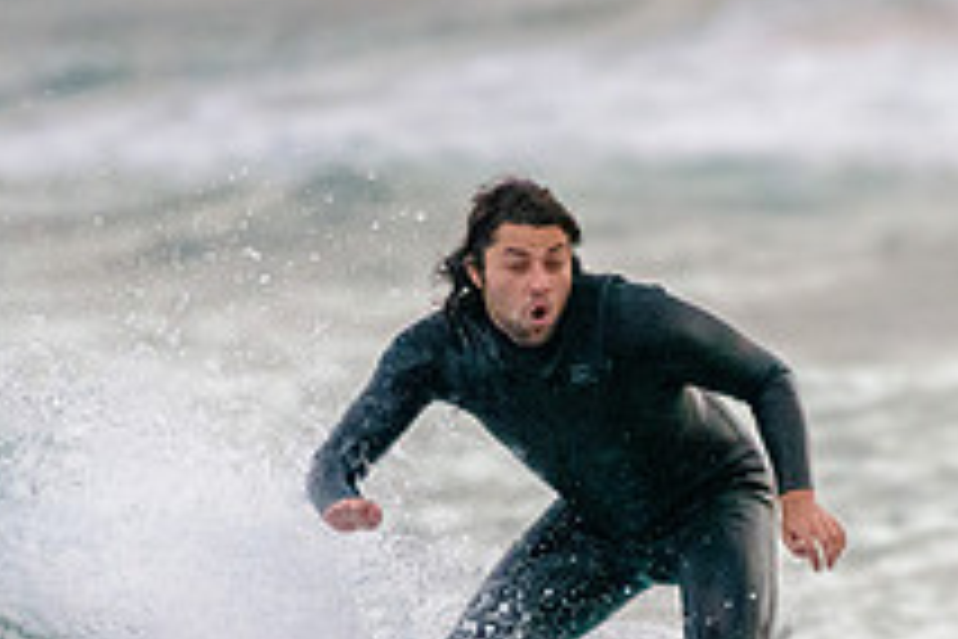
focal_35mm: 1497
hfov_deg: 1.4
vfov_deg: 0.9
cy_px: 470
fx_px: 39834
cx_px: 878
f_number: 5.6
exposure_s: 1/2000
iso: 2000
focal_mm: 450
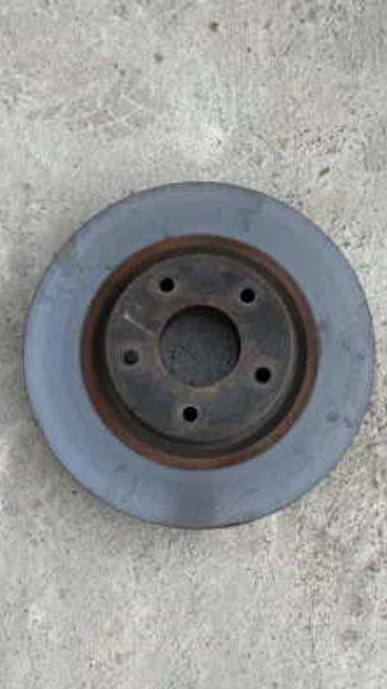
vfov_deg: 39.2
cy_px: 347
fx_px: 967
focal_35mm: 53
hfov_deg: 22.6
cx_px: 207
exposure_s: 1/104
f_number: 1.78
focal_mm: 6.76
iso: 100
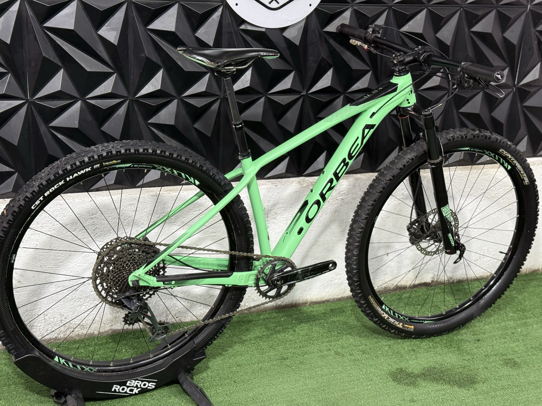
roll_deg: -3.7
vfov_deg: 30.3
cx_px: 271
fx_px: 752
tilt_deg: -18.7
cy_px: 203
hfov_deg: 39.7
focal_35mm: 48
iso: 160
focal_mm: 6.76
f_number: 1.78
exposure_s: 1/60
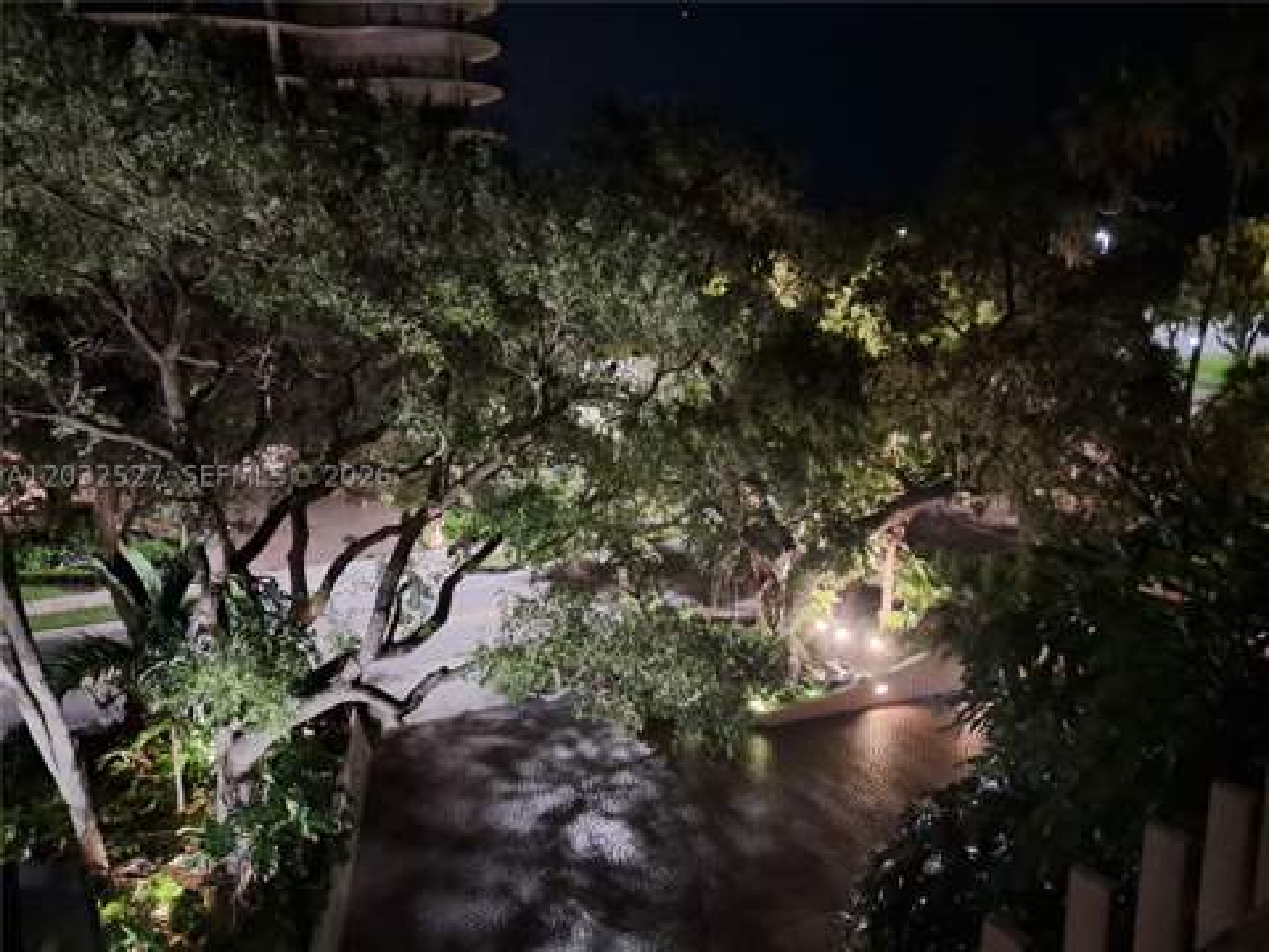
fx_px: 990
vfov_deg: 51.4
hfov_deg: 65.3
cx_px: 634
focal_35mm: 27
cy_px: 476
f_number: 1.8
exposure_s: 1/10
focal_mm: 4
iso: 2000
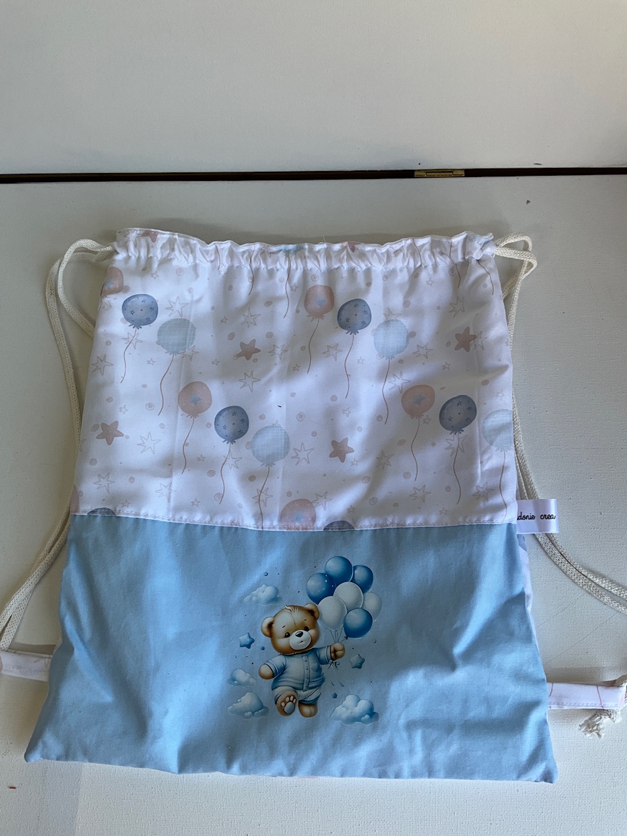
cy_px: 418
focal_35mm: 29
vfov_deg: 61.7
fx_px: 700
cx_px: 314
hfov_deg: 48.2
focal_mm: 3
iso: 20
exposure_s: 1/146
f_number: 1.8
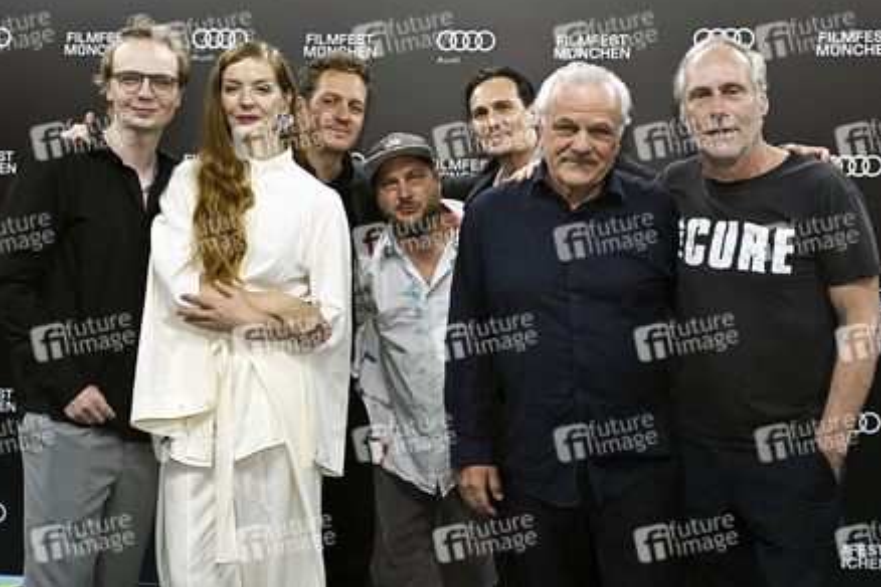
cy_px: 287
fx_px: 856
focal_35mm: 35
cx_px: 431
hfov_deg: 54.4
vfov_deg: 37.9
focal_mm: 34
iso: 800
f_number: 6.3
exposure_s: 1/200
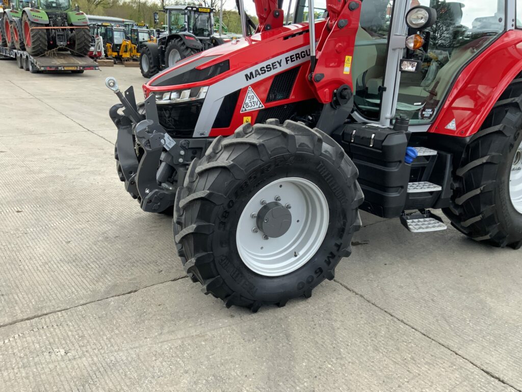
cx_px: 261
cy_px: 196
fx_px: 437
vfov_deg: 48.2
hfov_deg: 61.7
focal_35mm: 29
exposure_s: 1/190
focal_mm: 3
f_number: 1.8
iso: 16
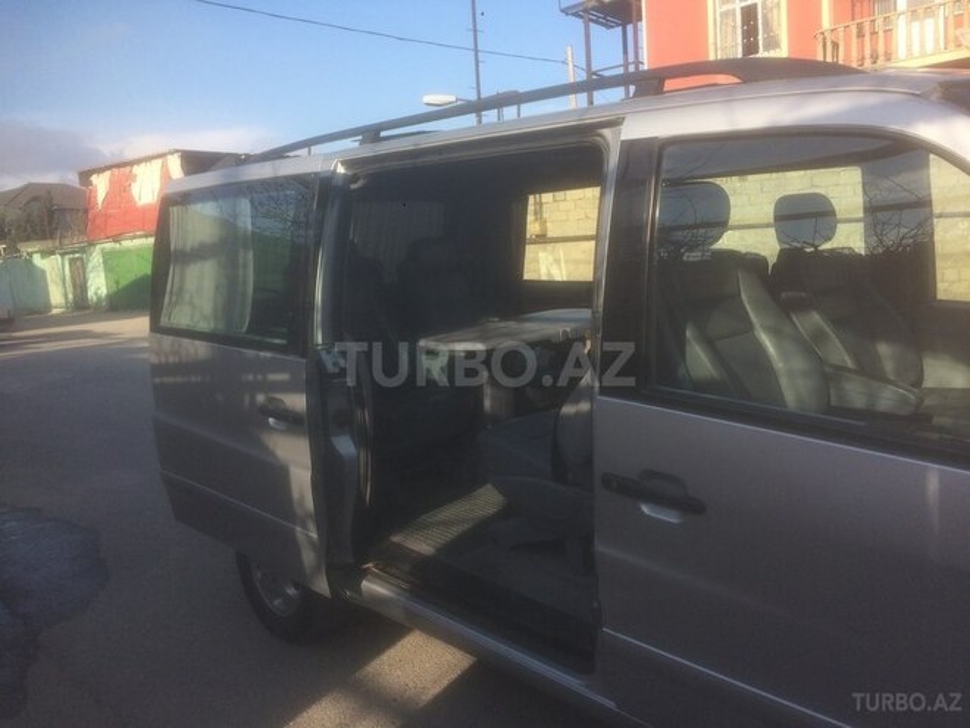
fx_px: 813
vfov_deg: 48.2
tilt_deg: -4.7
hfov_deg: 61.7
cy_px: 364
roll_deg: +4.4
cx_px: 485
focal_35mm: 29
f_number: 2.2
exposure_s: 1/820
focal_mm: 4.15
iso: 32
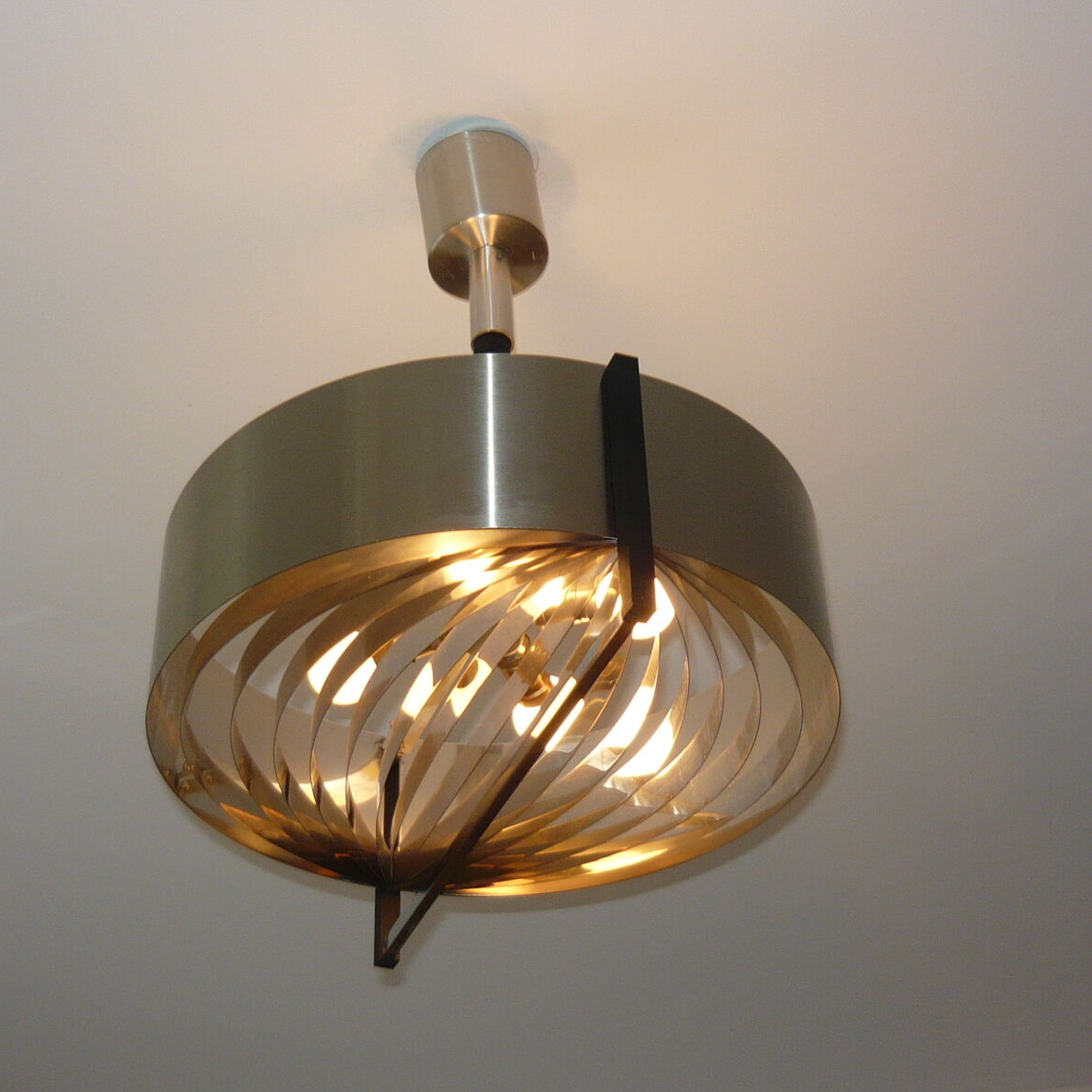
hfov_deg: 31.6
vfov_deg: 31.6
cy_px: 549
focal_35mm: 54
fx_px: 1927
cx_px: 530
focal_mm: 5.5
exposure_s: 1/100
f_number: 2.8
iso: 100
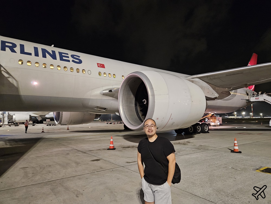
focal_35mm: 23
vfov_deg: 58.9
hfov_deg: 73.9
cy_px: 102
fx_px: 180
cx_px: 136
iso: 640
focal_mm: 5.4
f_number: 1.8
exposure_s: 1/24
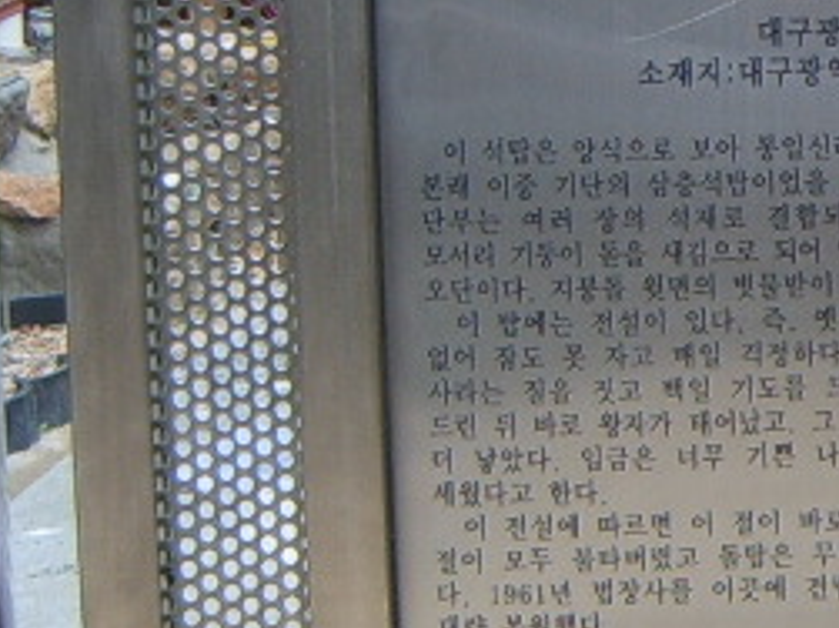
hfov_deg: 12.4
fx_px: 3658
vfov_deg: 9.8
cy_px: 184
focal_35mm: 151
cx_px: 1294
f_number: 2.9
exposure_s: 1/45
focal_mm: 6.2
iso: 63
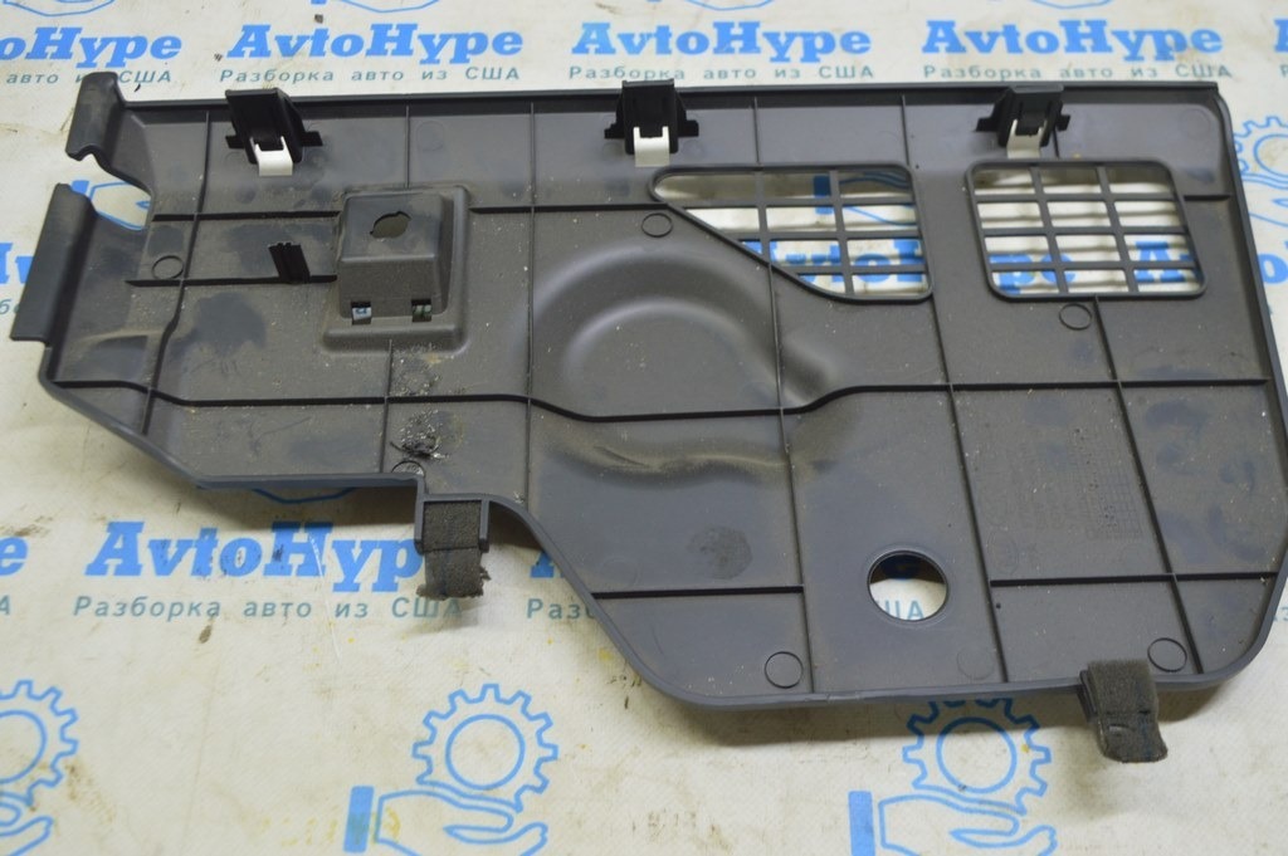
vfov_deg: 34.2
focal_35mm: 39
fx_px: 1394
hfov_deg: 49.6
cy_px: 428
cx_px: 644
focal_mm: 26
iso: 400
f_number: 5.6
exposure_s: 1/20
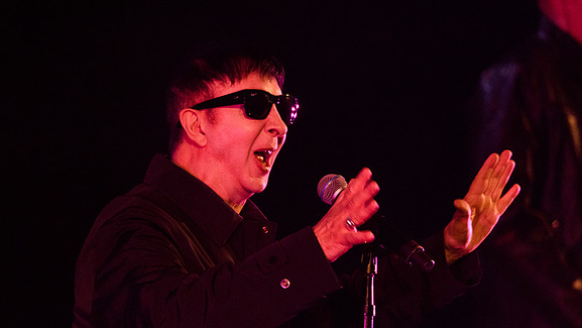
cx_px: 258
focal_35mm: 842
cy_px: 175
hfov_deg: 2.6
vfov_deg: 1.4
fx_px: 12998
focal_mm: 600
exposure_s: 1/200
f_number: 6.3
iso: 4000
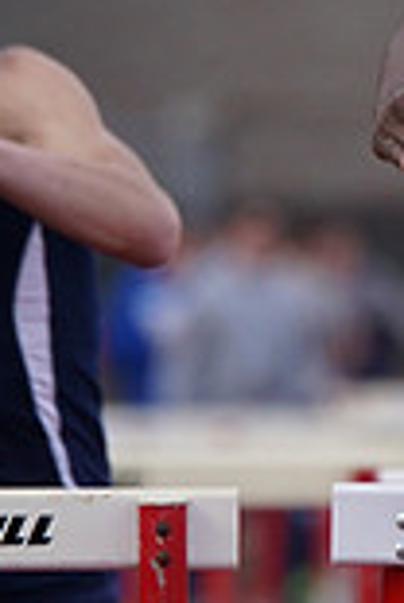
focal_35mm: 1849
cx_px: 1076
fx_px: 30984
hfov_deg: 0.7
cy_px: 80
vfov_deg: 1.1
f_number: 5.6
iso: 400
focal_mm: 330
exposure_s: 1/1000
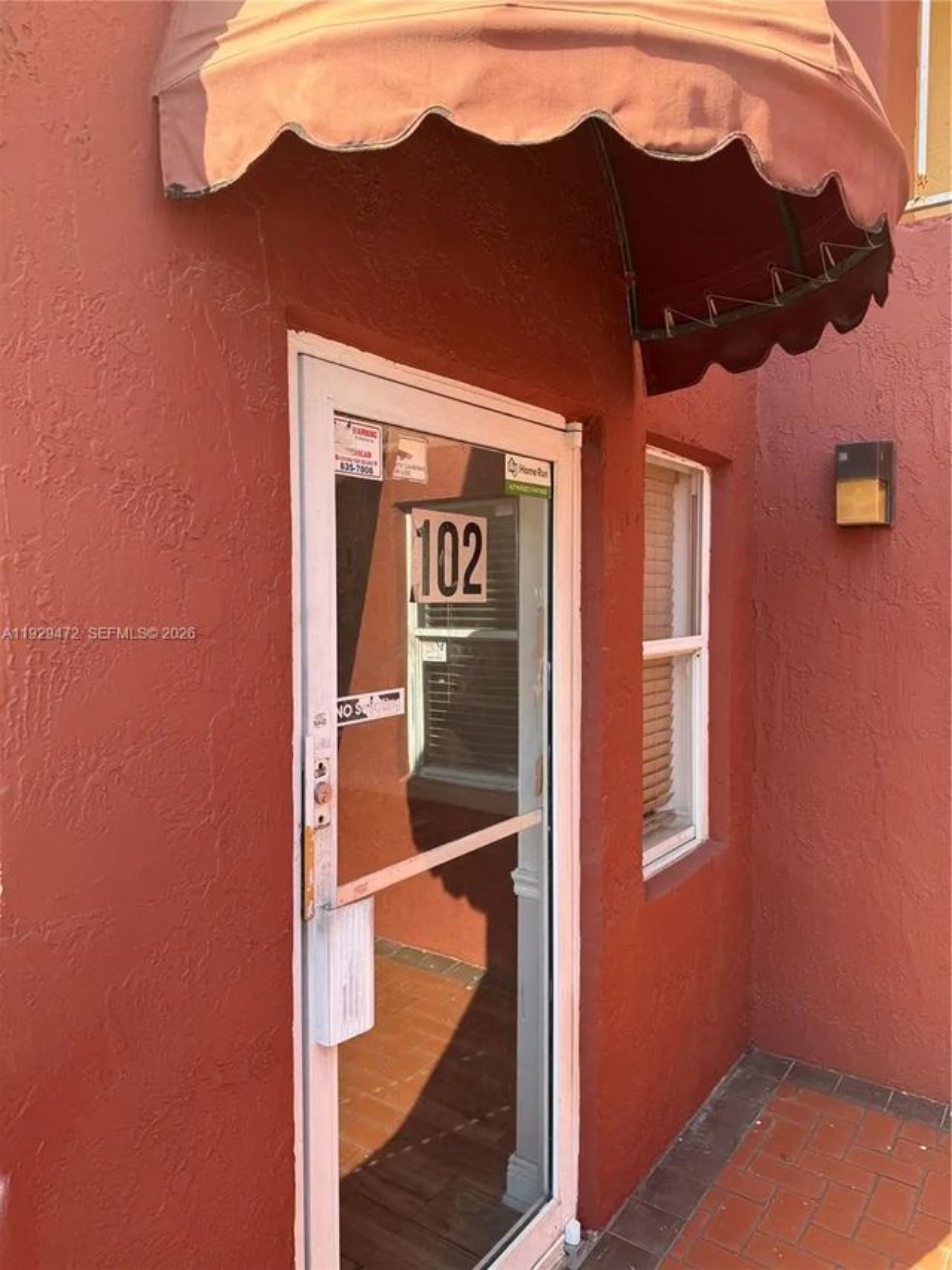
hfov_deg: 56.8
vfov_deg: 71.6
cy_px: 635
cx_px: 476
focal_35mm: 24
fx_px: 880
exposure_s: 1/571
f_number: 1.78
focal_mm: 6.76
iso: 100
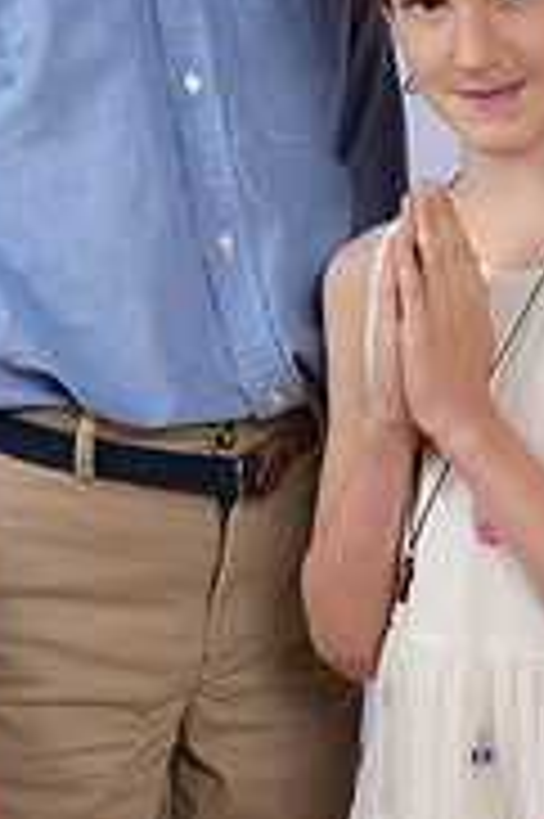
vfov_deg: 12.7
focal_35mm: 161
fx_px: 3656
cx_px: 263
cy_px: 171
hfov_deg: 8.5
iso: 250
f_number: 8
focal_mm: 65
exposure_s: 1/160
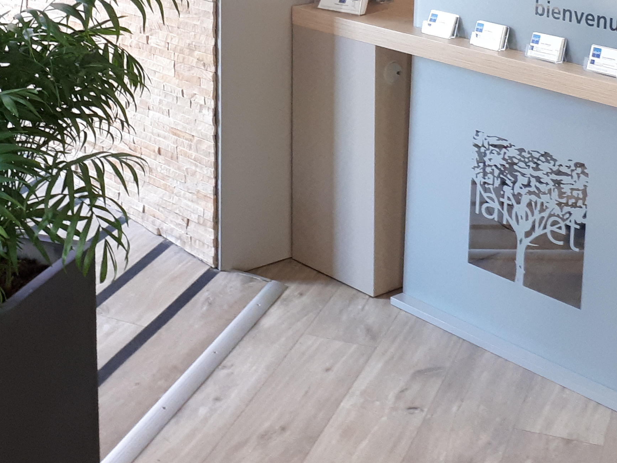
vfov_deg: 19.4
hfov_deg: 27.0
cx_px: 250
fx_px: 1283
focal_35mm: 72
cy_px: -69
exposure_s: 1/33
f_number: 1.9
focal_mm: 3.6
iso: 200
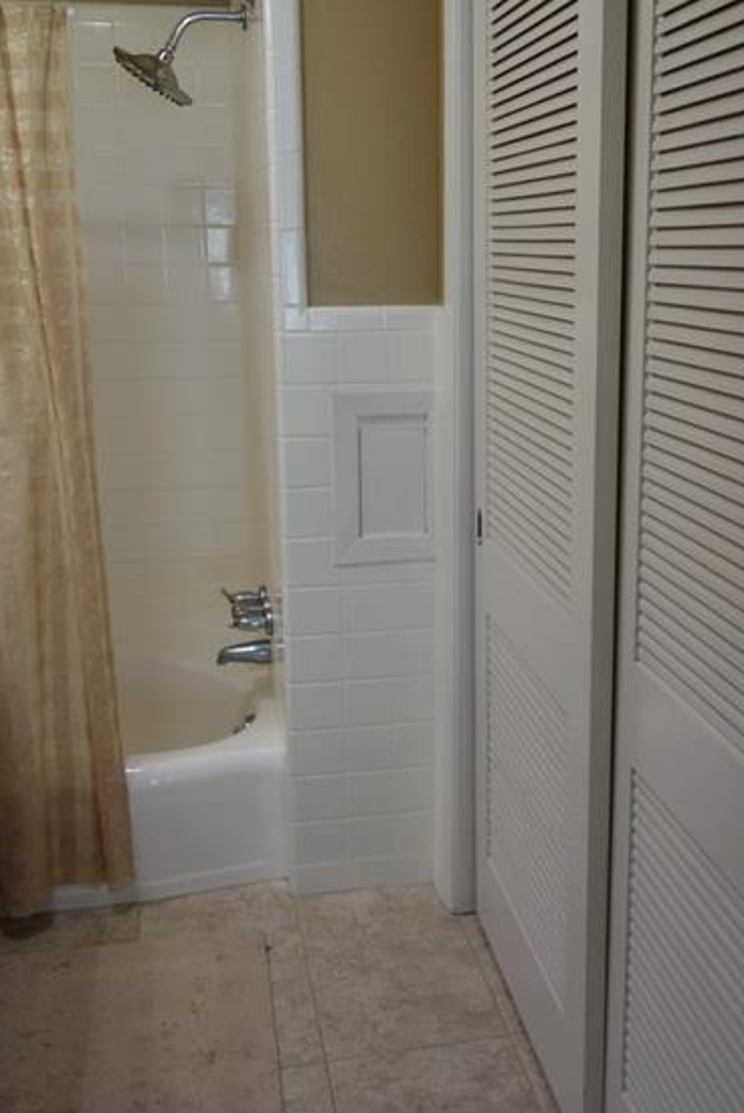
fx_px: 1207
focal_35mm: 39
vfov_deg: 49.5
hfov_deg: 34.1
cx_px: 467
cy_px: 513
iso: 125
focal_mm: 10.4
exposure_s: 1/80
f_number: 1.8
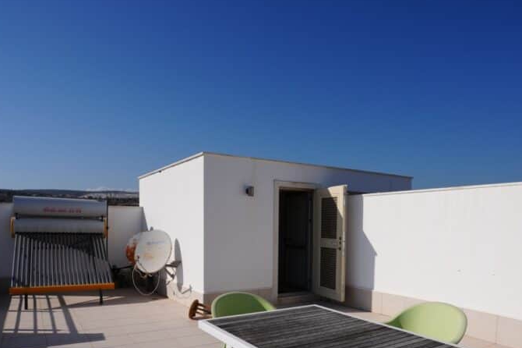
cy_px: 248
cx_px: 277
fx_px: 377
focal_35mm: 26
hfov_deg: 69.4
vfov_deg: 48.2
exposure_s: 1/400
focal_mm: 17
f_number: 10
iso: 100
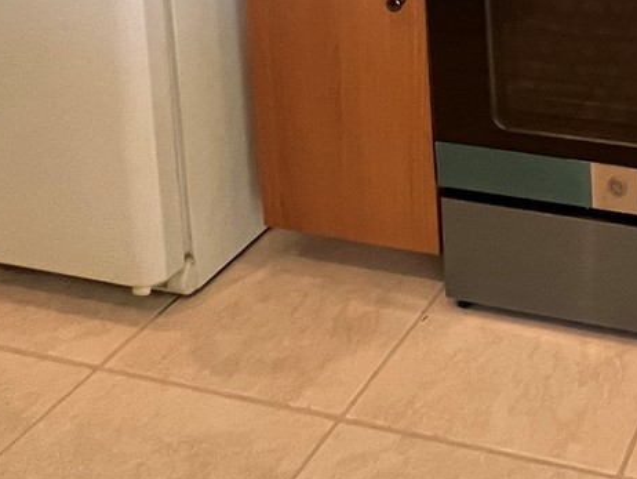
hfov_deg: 32.2
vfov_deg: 22.2
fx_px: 829
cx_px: 820
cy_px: -345
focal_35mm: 45
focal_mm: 1.57
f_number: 1.8
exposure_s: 1/60
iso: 250
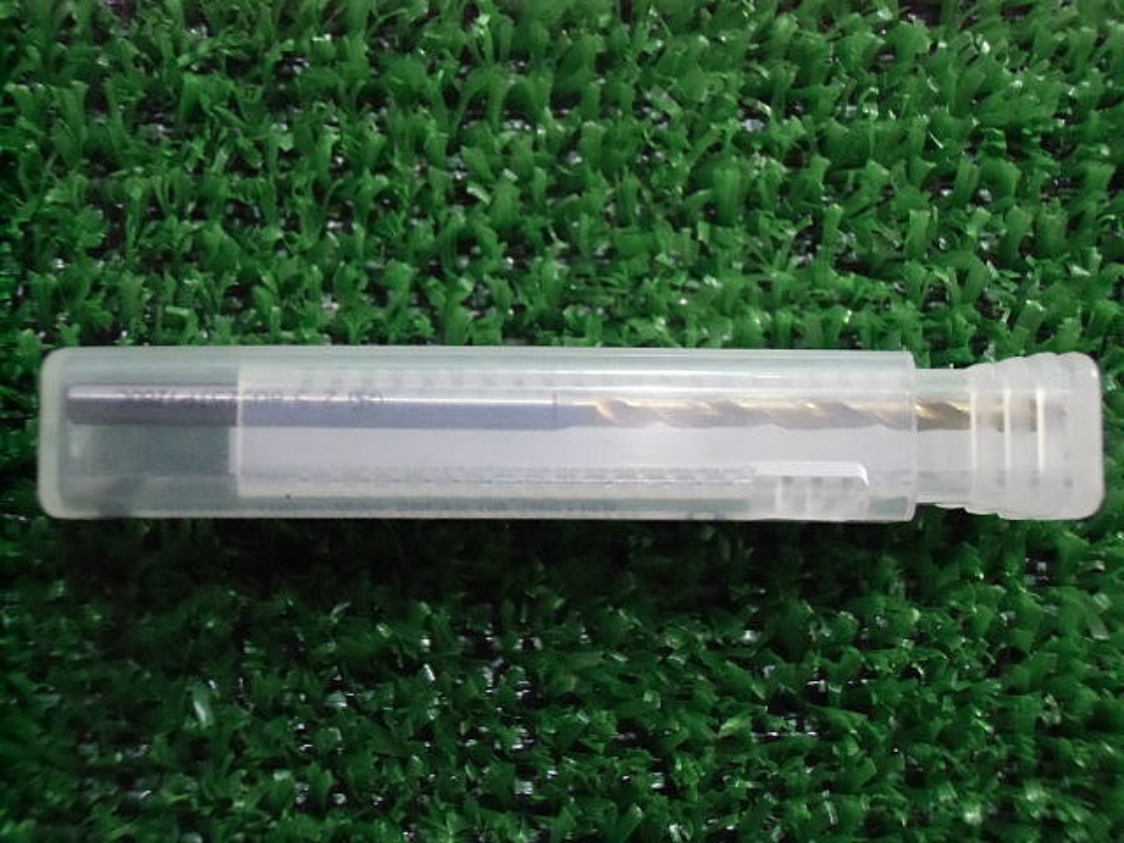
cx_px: 562
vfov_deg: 30.9
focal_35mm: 47
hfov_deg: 40.4
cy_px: 422
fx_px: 1526
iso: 800
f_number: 4.2
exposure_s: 1/60
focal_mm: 8.29
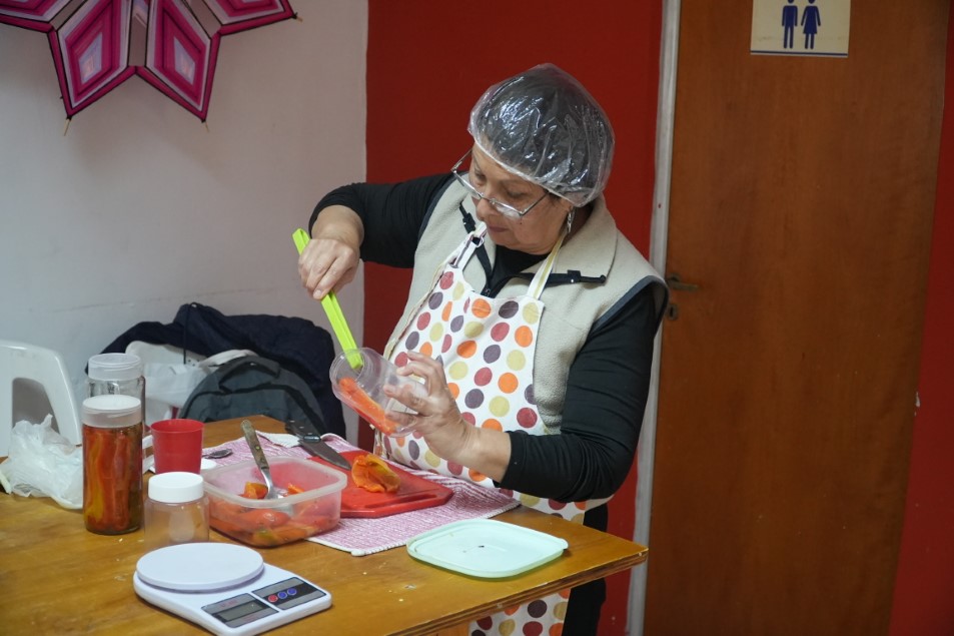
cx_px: 477
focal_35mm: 46
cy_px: 318
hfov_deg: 42.8
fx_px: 1219
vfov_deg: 29.2
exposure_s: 1/160
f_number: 4
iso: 3200
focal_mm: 31
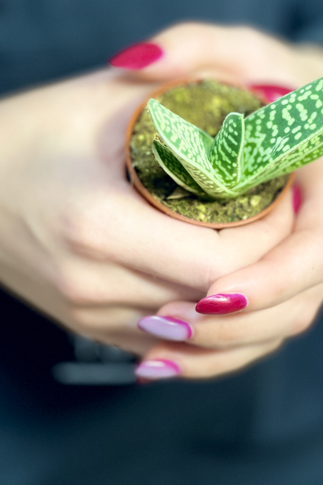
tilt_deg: -26.2
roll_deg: +1.0
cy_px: 107
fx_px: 1453
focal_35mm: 108
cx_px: 155
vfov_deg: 18.8
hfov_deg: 12.7
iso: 250
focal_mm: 7.5
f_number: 2.2
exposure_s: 1/100
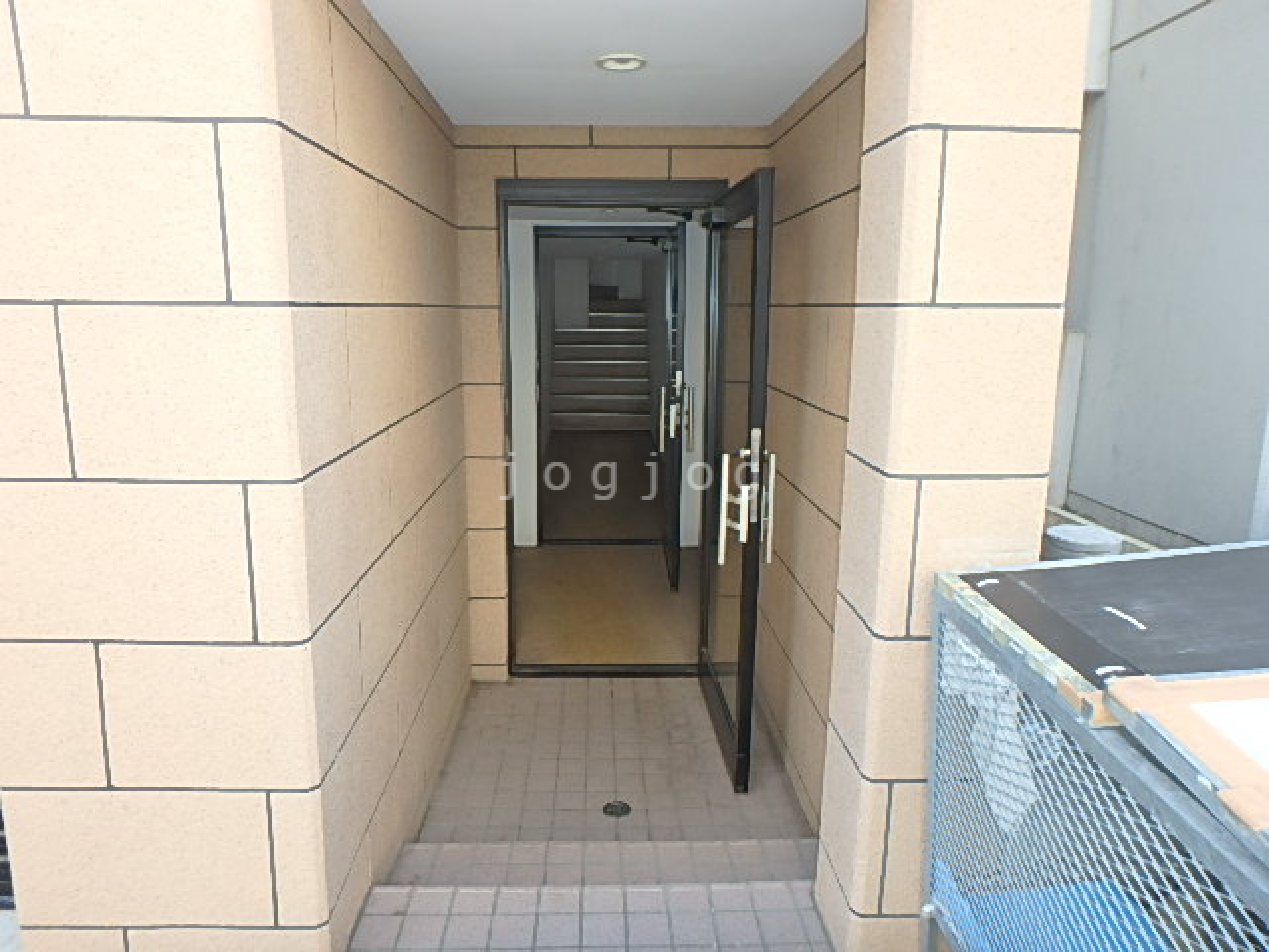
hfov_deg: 79.0
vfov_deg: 63.4
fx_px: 770
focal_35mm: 21
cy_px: 476
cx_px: 634
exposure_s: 1/80
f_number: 3.5
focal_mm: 3.7
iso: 125
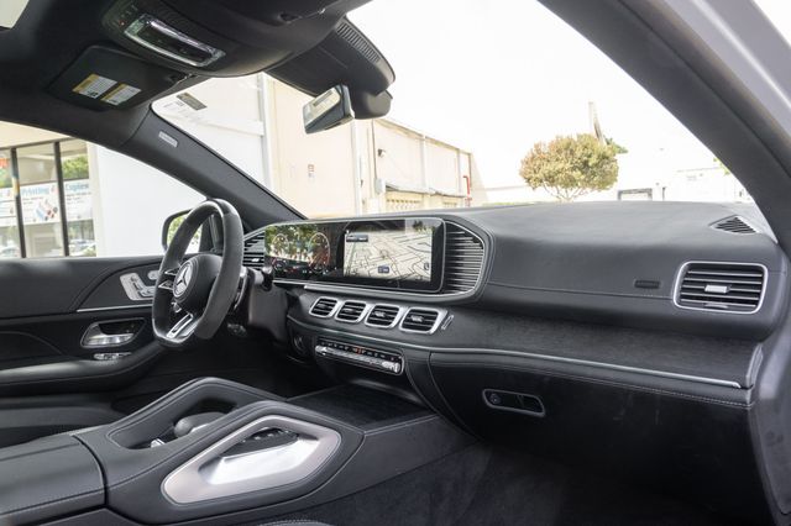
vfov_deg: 48.8
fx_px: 580
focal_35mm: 26
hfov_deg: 68.4
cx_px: 427
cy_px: 262
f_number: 8
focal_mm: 24
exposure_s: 1/30
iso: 640
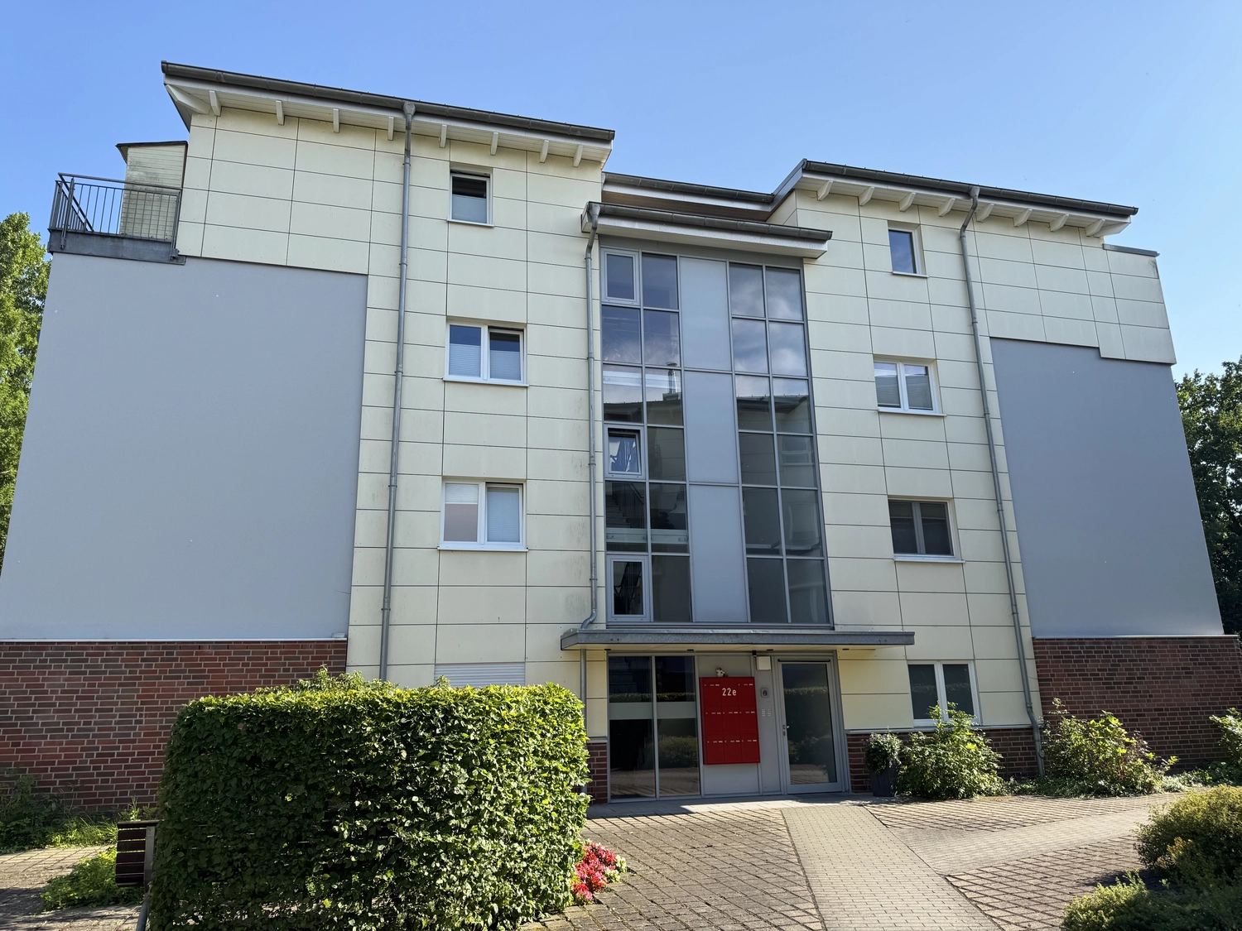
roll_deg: +1.8
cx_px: 621
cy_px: 466
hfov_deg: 71.6
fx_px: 861
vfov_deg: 56.8
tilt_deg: +15.1
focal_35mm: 24
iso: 80
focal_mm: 6.76
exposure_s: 1/2174
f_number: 1.78
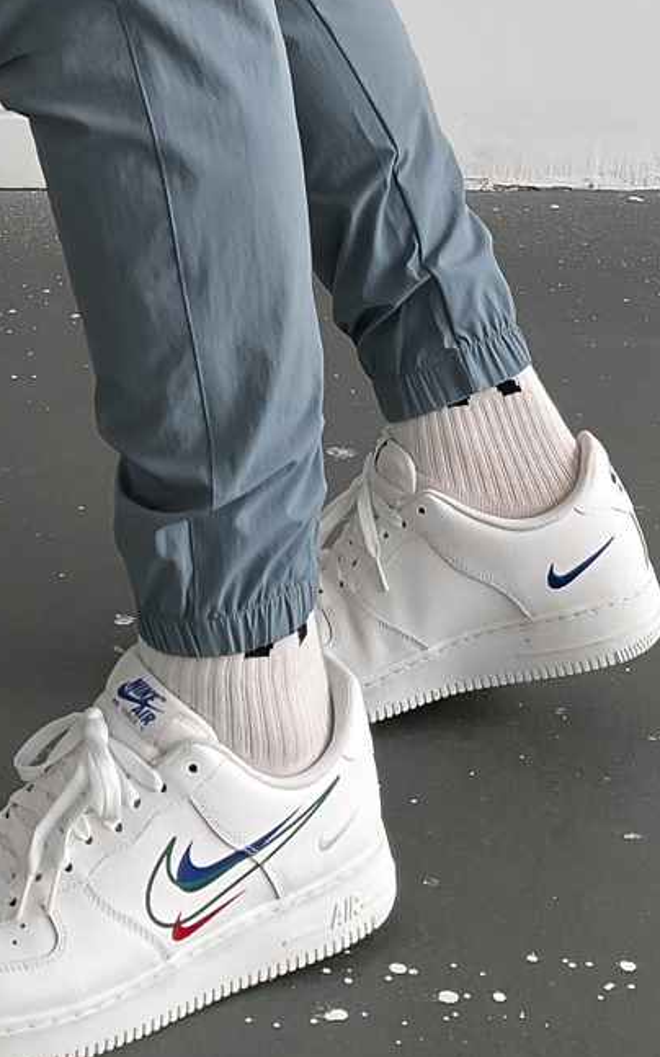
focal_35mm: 76
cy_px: -123
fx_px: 2189
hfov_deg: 17.1
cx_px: 180
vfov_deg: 25.1
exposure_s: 1/110
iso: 64
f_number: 1.8
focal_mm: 3
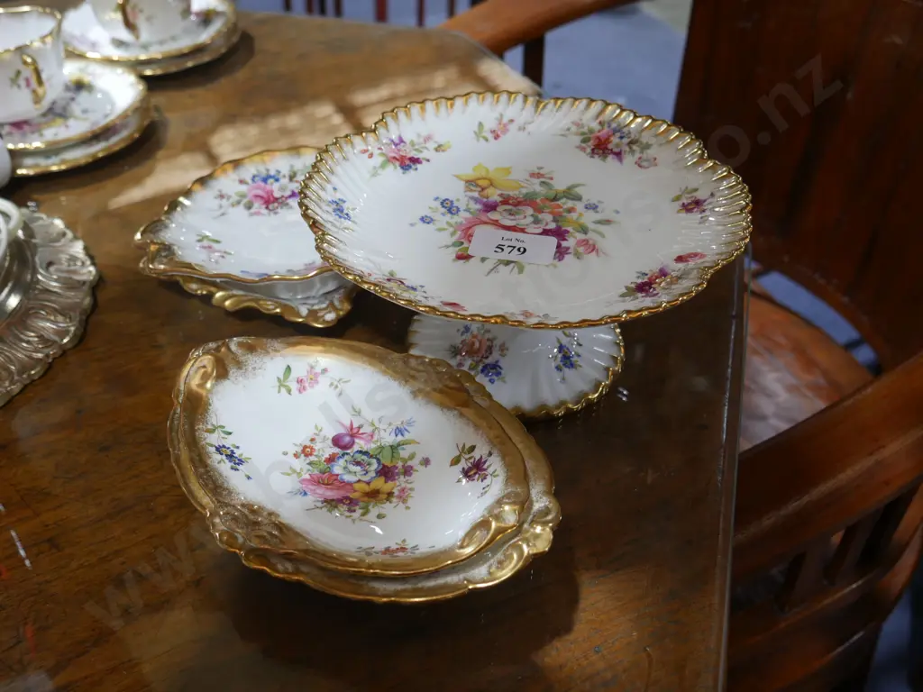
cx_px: 462
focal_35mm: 38
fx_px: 1013
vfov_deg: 37.7
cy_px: 346
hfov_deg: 49.0
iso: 500
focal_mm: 19
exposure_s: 1/60
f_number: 4.1
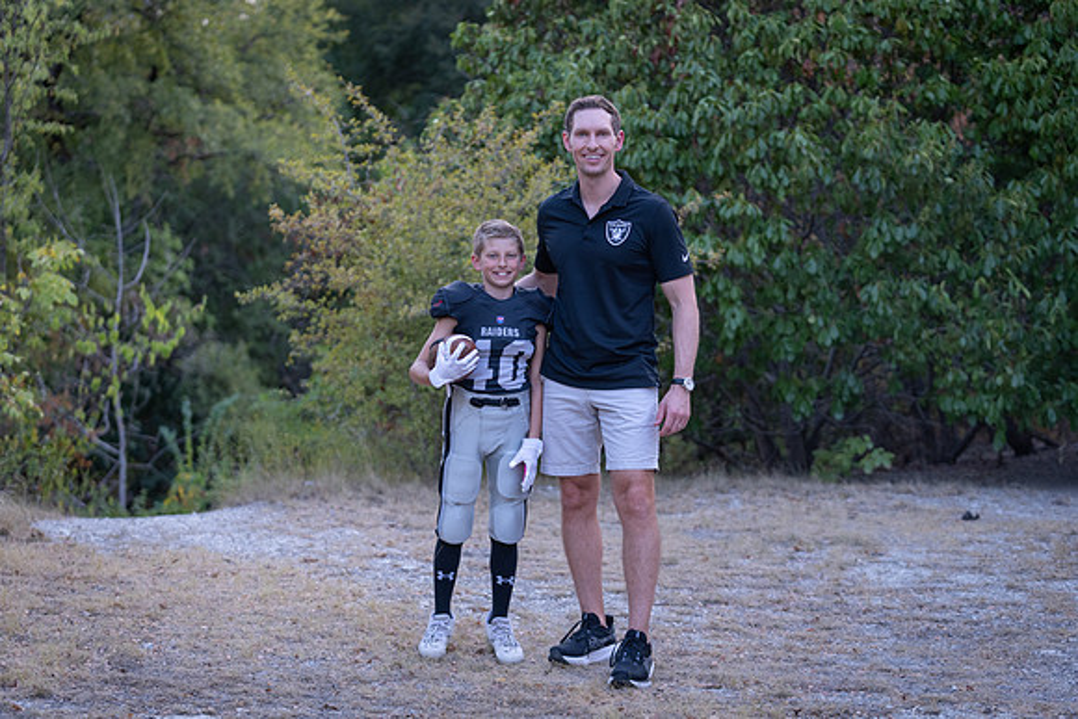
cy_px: 360
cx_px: 539
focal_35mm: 78
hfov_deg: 26.0
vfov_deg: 17.5
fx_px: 2336
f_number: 2.8
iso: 640
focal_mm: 78
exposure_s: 1/320
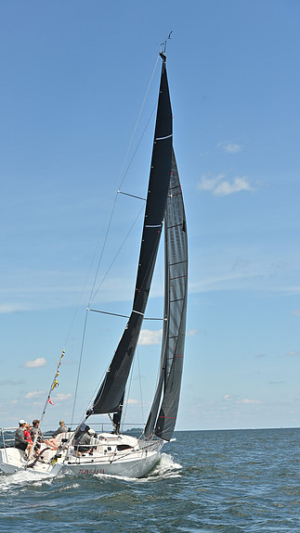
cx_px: 136
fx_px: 1048
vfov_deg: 28.6
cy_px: 265
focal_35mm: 74
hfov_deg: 16.3
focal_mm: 70
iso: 250
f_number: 8
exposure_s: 1/1250
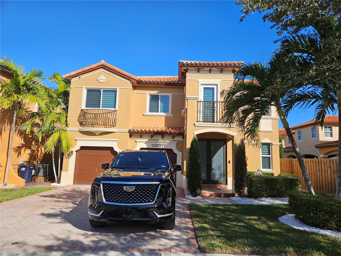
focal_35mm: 23
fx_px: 227
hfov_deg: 73.9
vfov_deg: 58.9
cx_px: 170
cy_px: 128
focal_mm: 5.4
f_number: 1.8
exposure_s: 1/1889
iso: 25
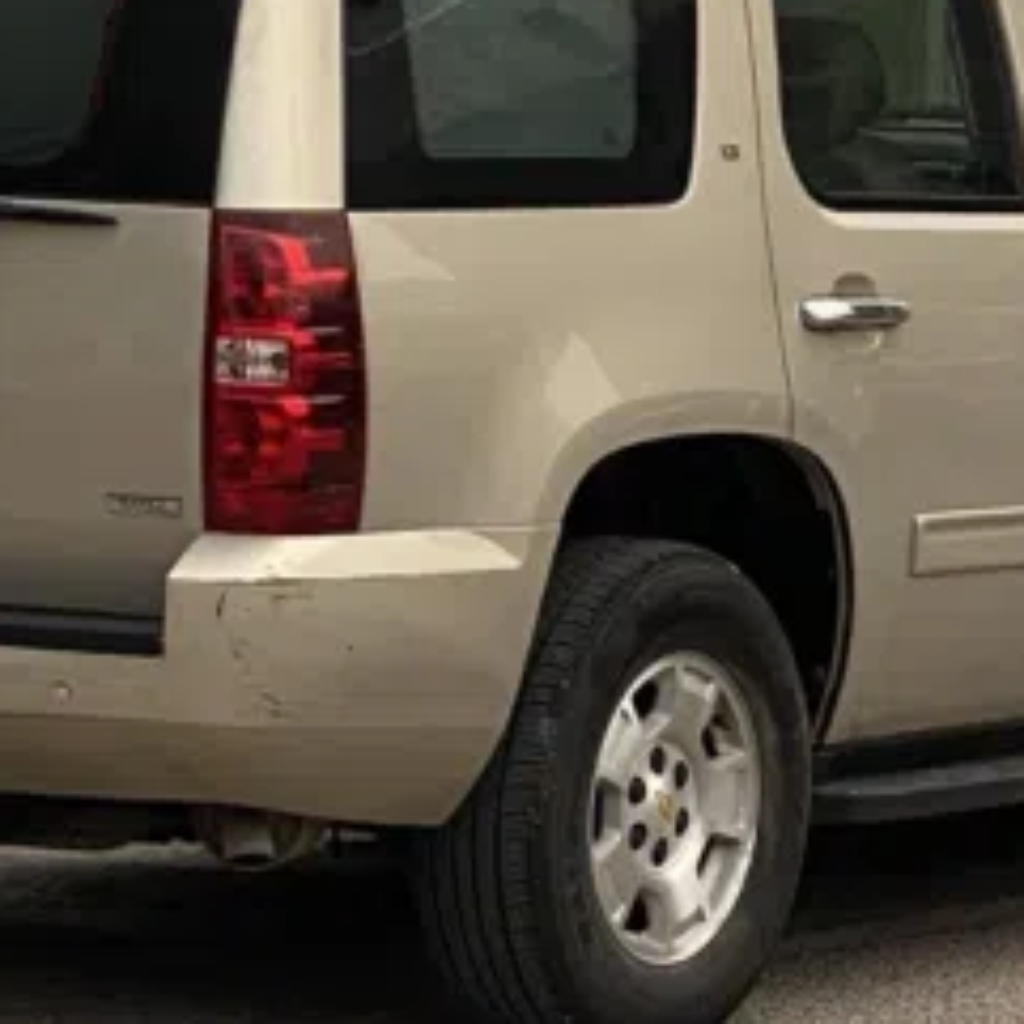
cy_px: 246
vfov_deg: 14.2
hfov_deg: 14.3
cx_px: 489
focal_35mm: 122
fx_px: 4083
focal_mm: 6
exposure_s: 1/122
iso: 32
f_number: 2
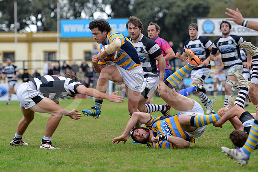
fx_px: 1219
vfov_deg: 8.1
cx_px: 129
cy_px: 86
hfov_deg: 12.1
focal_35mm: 170
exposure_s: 1/500
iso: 1600
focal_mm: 170
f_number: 4
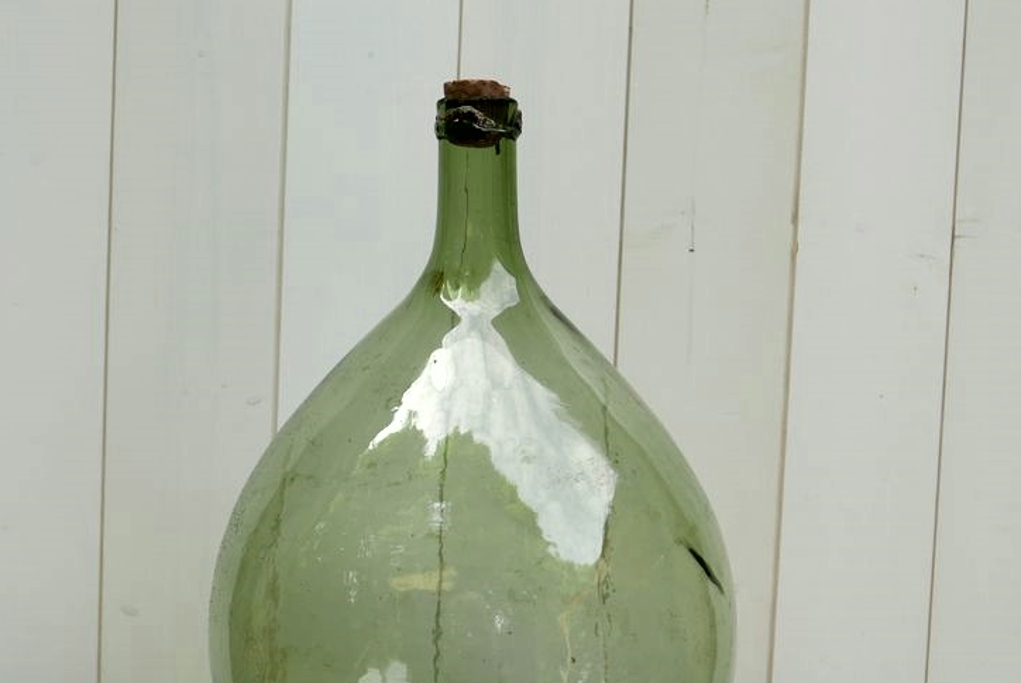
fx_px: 1646
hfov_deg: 34.4
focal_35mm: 58
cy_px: 453
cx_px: 470
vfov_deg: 23.3
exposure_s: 1/500
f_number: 2.5
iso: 200
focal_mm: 18.6
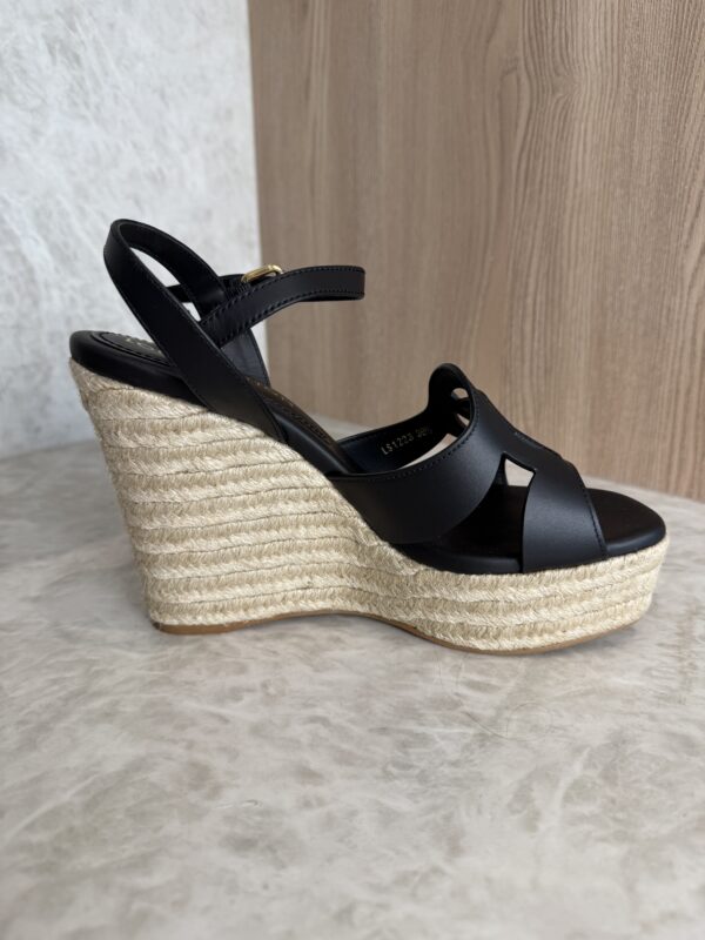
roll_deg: +0.4
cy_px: 470
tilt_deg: -17.8
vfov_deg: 71.6
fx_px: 652
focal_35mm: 24
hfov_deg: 56.8
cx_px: 352
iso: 100
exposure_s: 1/120
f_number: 1.78
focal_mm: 6.76
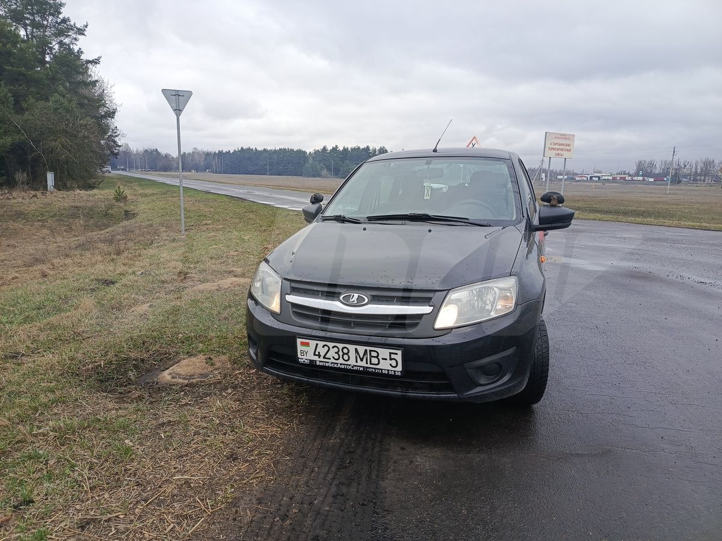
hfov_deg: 73.9
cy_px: 270
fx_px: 480
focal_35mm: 23
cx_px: 361
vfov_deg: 58.9
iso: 91
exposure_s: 1/200
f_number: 1.75
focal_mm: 5.25
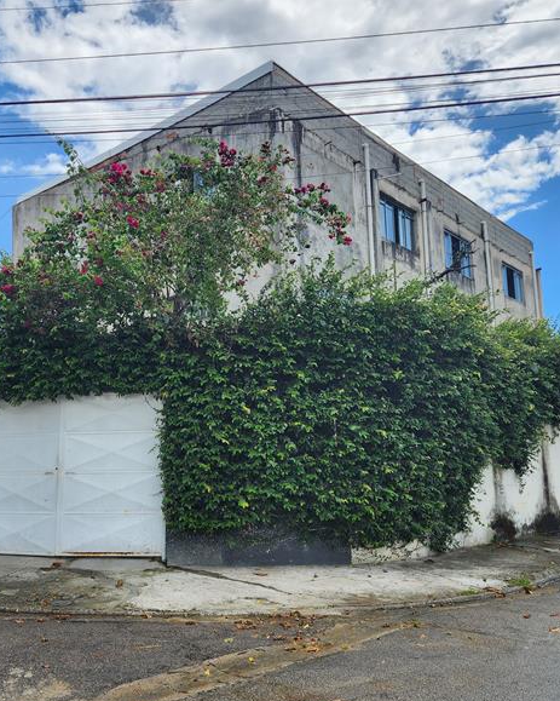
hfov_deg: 47.0
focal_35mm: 31
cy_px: 362
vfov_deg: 57.2
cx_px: 238
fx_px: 642
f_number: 1.8
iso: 20
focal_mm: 5.4
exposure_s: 1/1041
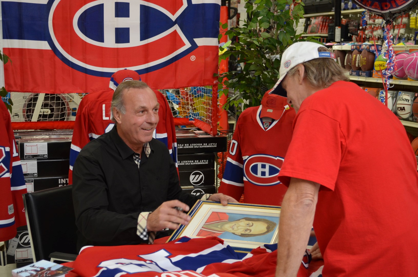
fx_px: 626
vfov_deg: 24.9
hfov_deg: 36.9
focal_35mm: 54
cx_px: 209
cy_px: 138
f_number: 5
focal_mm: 36
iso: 640
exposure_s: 1/60
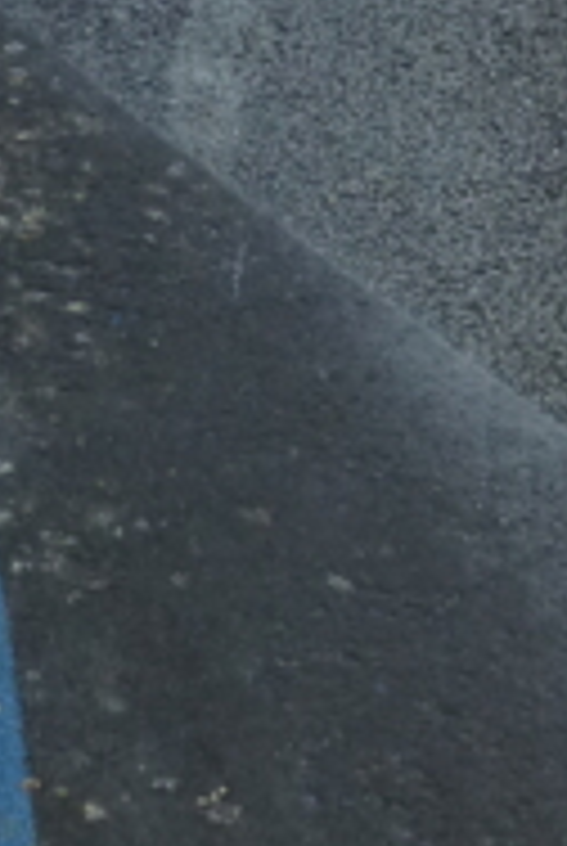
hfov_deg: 10.0
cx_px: 292
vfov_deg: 14.4
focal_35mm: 137
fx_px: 3225
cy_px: -243
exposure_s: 1/400
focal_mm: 5.6
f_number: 3.4
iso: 160
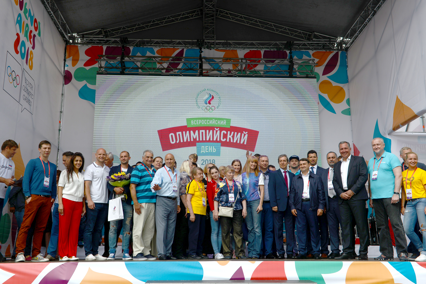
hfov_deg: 50.7
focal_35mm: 38
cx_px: 213
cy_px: 142
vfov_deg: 35.1
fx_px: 450
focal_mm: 38
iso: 200
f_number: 7.1
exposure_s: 1/1000
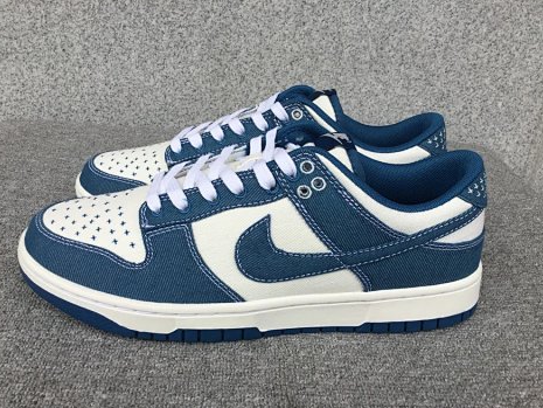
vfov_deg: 44.2
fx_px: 502
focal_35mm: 32
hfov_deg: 56.8
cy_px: 203
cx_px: 267
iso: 25
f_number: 2.4
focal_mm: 3.3
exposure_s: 1/197
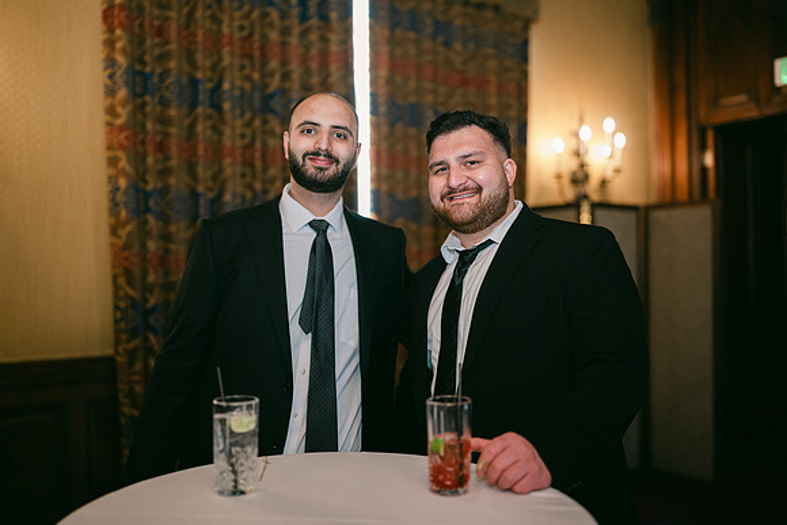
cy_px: 262
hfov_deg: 54.4
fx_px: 765
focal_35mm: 35
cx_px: 394
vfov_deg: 37.9
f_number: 1.2
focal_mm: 35
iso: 400
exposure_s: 1/125
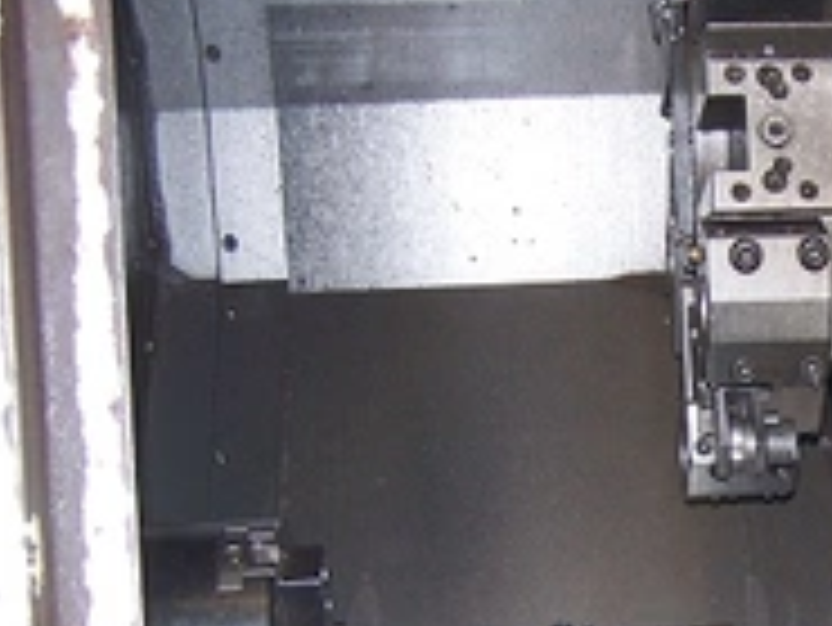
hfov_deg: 22.6
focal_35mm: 82
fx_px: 1972
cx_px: 890
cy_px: 612
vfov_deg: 17.6
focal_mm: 6.3
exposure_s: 1/60
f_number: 2.8
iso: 140
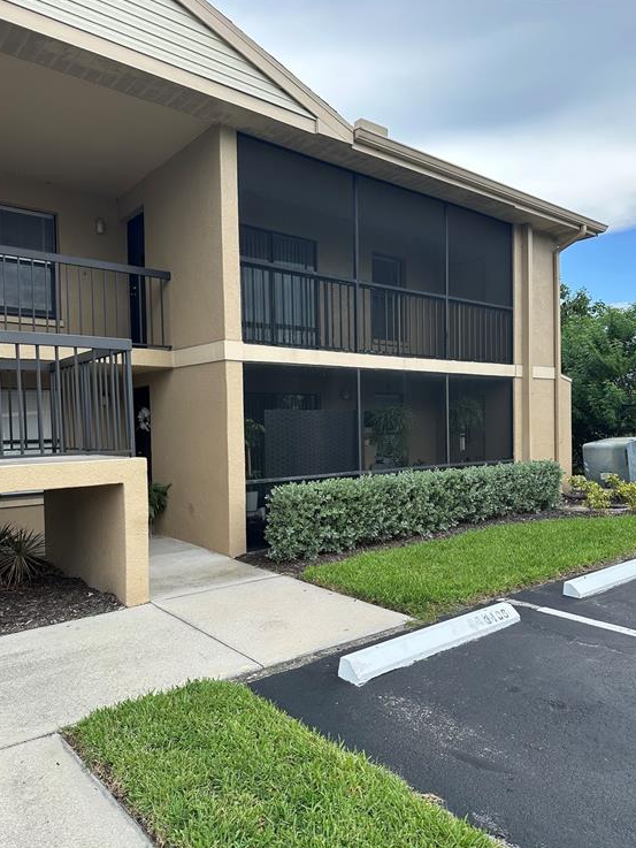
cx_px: 320
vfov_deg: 69.4
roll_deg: -0.1
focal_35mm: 25
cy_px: 437
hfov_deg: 54.9
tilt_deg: -1.3
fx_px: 612
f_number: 1.78
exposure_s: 1/1212
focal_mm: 6.86
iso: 80
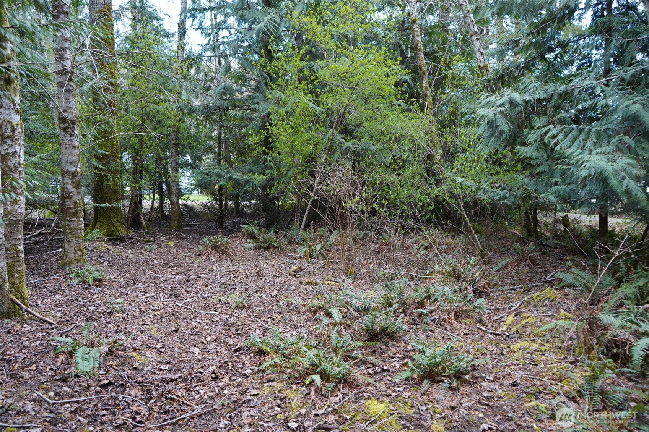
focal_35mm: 29
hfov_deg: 63.7
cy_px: 216
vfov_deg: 45.0
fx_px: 523
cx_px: 324
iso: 640
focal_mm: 29
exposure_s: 1/160
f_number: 4
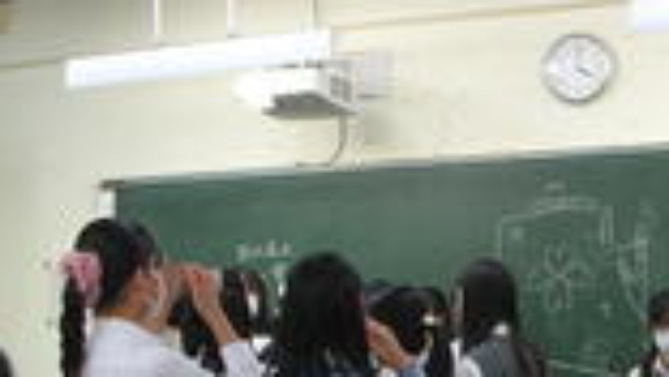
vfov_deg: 12.2
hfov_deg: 21.5
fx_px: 1740
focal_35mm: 98
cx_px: 536
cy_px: 403
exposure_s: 1/12.4
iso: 50
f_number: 2.8
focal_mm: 5.8
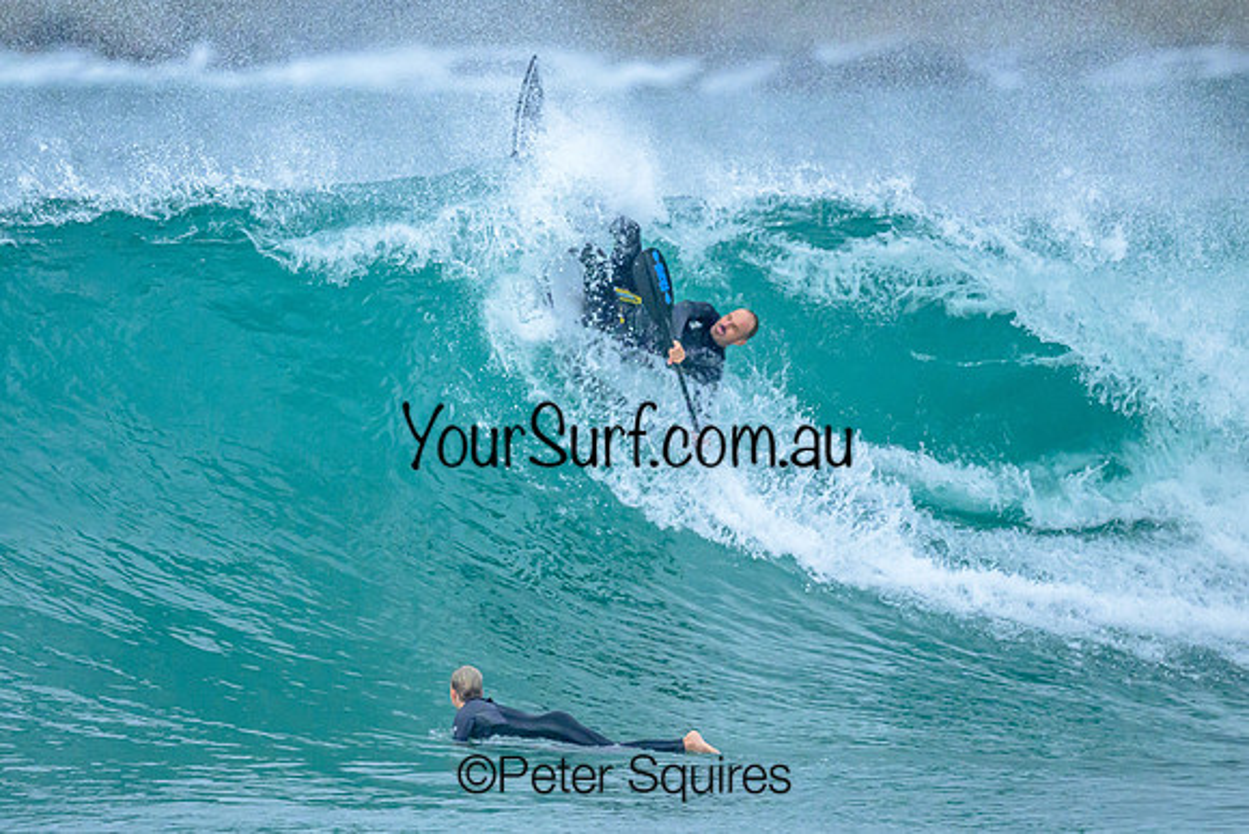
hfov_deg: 1.9
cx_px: 416
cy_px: 414
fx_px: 37975
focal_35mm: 1094
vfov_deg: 1.3
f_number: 6.3
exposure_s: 1/3200
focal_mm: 800
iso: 2800
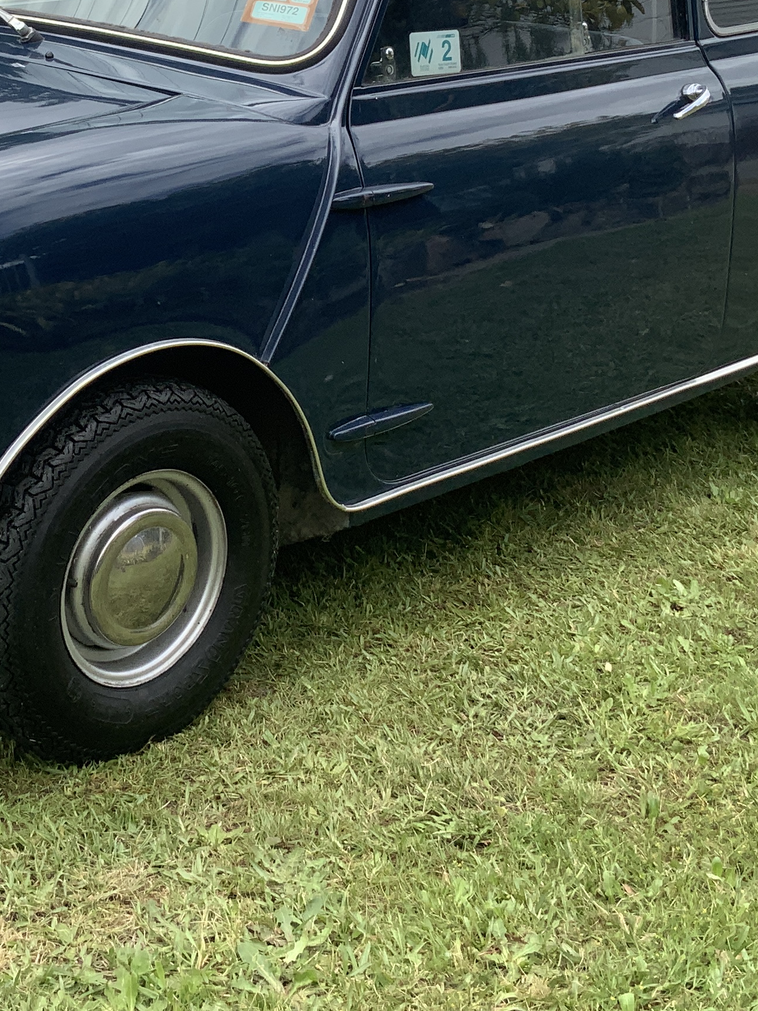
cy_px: 222
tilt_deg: -13.2
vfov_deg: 28.0
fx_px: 1985
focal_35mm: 68
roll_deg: -3.9
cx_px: 168
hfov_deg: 21.4
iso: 16
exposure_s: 1/719
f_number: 1.8
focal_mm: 3
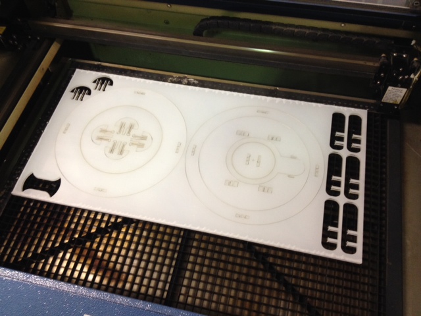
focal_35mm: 35
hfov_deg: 52.6
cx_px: 210
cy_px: 158
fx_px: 426
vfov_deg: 40.7
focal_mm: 4.28
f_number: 2.4
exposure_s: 1/20
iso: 125
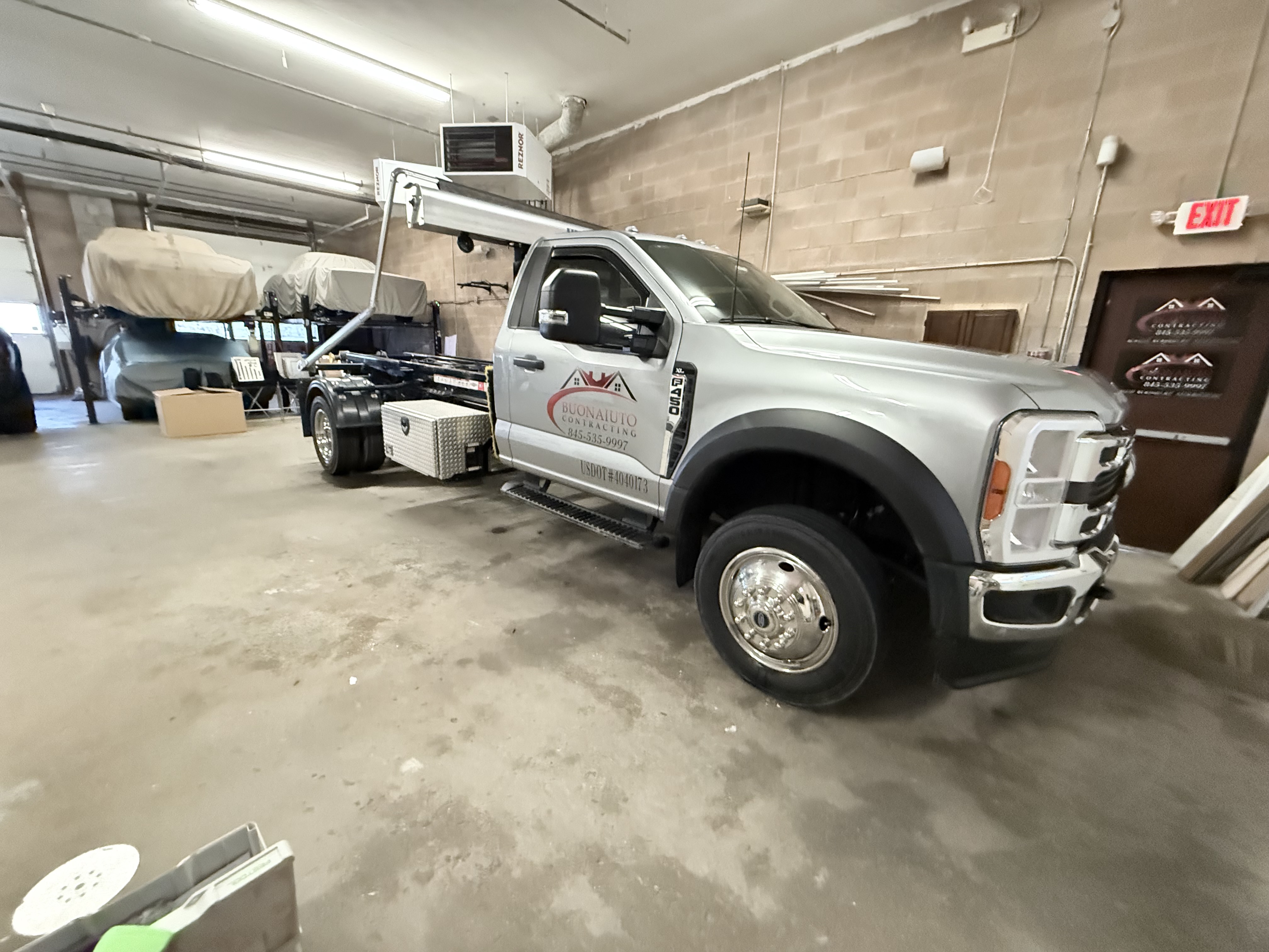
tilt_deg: -13.8
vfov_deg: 85.7
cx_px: 634
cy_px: 476
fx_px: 513
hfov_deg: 102.1
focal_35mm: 14
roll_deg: -1.9
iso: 1250
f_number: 2.2
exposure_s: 1/60
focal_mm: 2.22
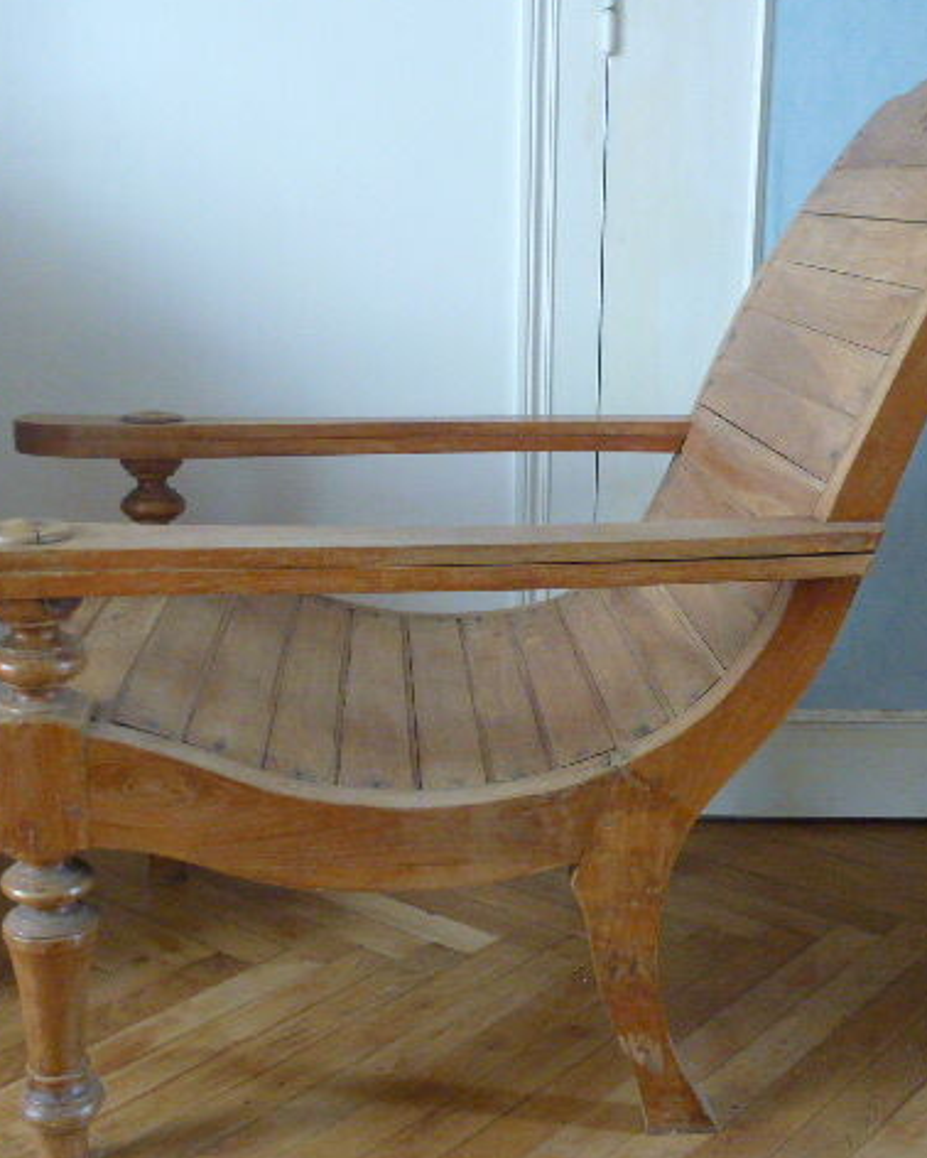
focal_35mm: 45
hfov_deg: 33.5
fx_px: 1542
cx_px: 473
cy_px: 572
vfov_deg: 41.1
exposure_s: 1/25
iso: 400
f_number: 3.6
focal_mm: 5.9
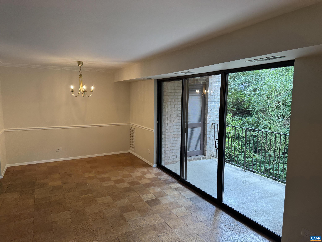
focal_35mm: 24
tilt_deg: -6.3
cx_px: 161
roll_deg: -1.5
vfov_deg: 56.8
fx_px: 223
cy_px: 121
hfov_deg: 71.6
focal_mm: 6.76
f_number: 1.78
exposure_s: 1/120
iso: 125
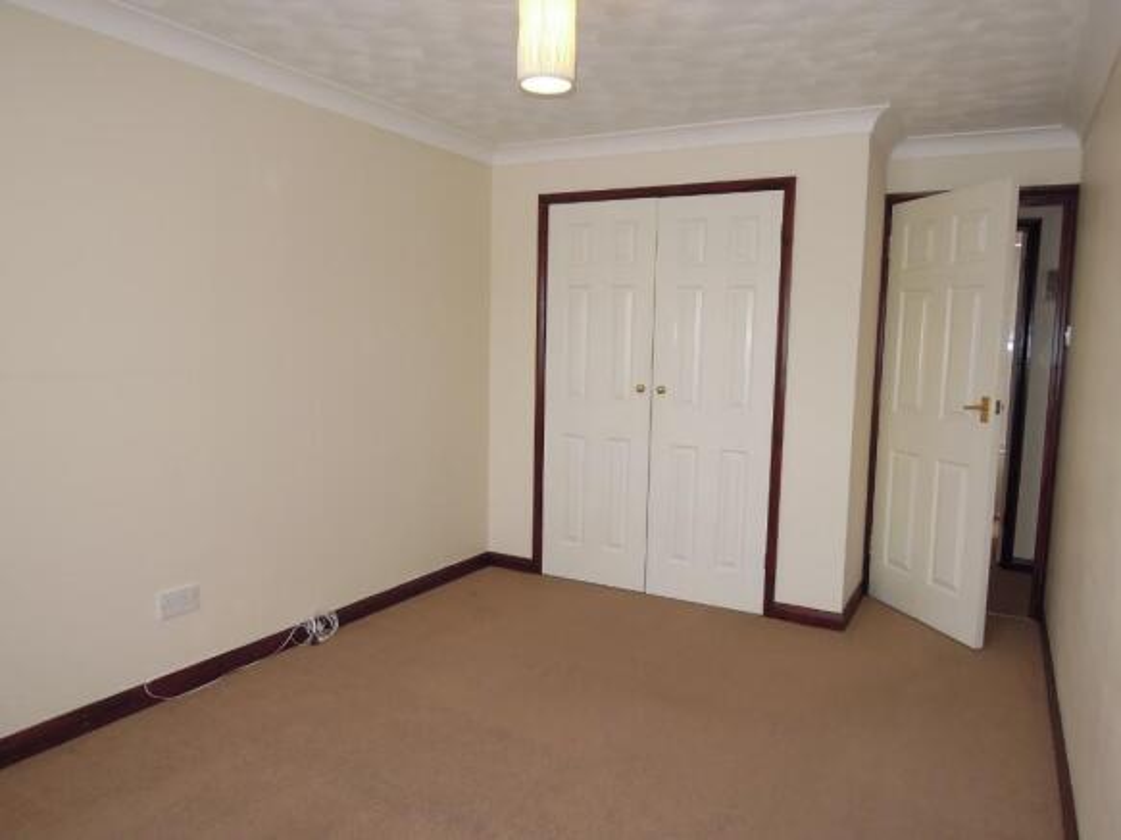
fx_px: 777
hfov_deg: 71.6
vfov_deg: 56.8
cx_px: 560
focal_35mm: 24
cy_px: 420
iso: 160
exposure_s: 1/80
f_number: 2.8
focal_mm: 4.3
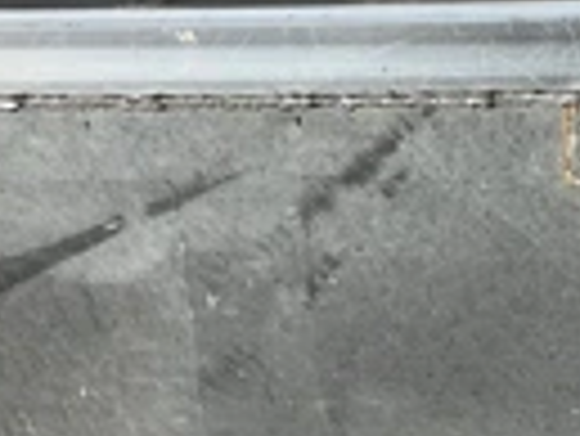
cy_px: 382
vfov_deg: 16.3
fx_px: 1509
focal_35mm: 90
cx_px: 400
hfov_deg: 21.6
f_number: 1.8
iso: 25
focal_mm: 3
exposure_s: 1/2538
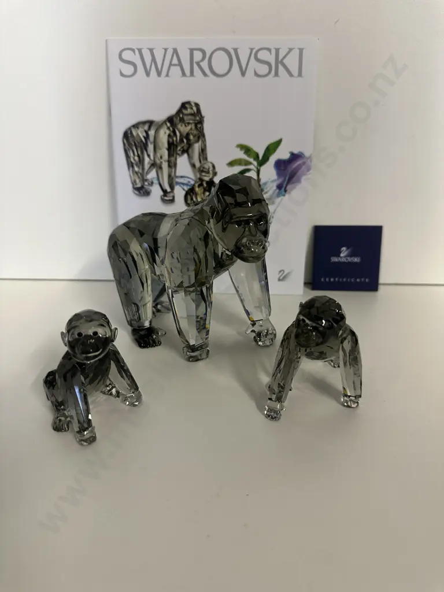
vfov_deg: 71.6
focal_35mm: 24
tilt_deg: -26.9
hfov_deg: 56.8
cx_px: 222
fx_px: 410
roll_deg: -0.4
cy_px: 296
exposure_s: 1/50
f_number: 1.78
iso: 160
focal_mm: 6.86
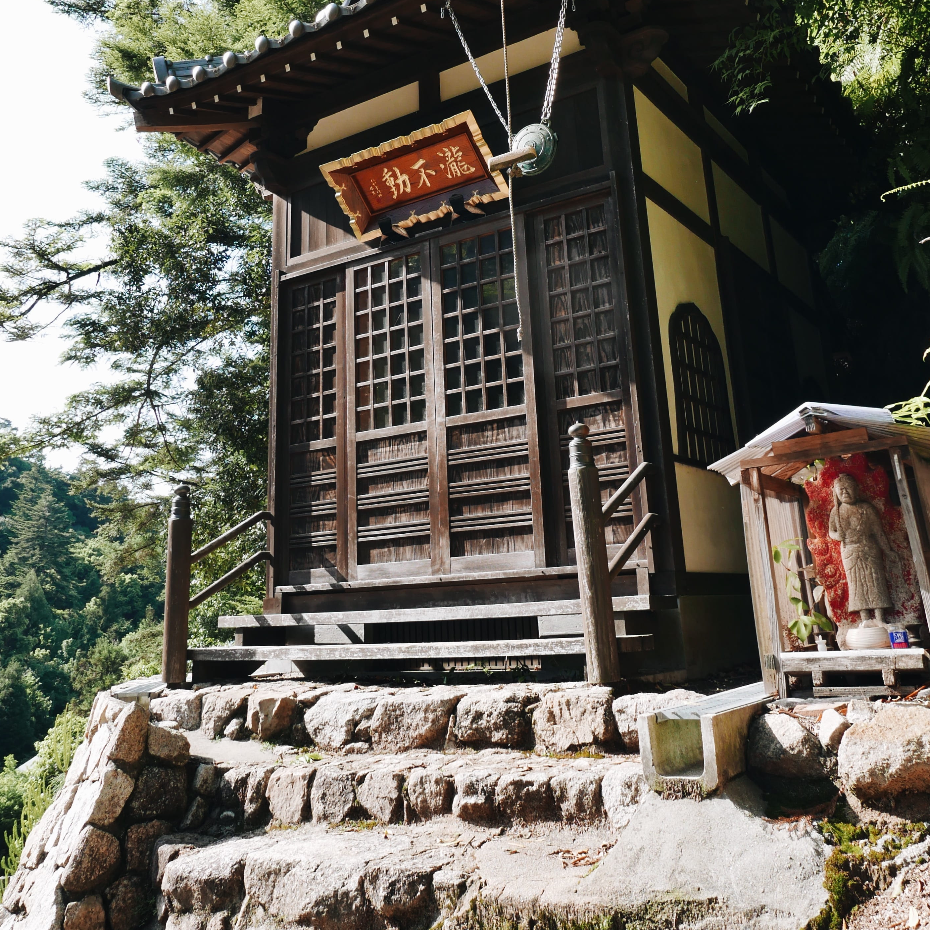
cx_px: 463
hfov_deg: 52.5
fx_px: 942
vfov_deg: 51.1
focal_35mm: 31
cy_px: 279
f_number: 5.6
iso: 200
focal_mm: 10.9
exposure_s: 1/200
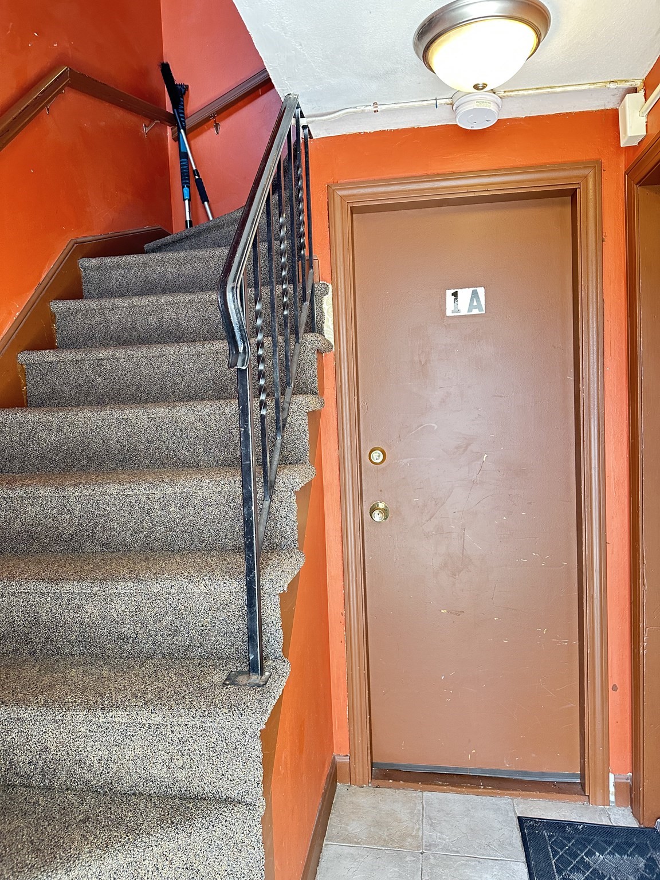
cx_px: 330
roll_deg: +0.8
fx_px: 610
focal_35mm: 24
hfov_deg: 56.8
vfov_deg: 71.6
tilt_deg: -3.4
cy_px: 440
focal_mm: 6.86
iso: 400
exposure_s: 1/60
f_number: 1.78
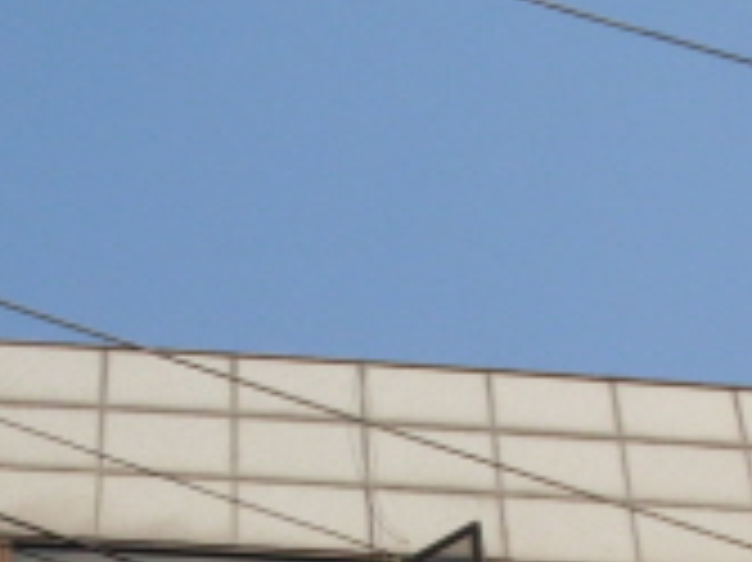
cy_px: 834
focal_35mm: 114
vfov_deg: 12.4
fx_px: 2475
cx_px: 374
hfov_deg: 17.3
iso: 80
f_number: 8.4
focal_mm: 6.3
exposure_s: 1/350
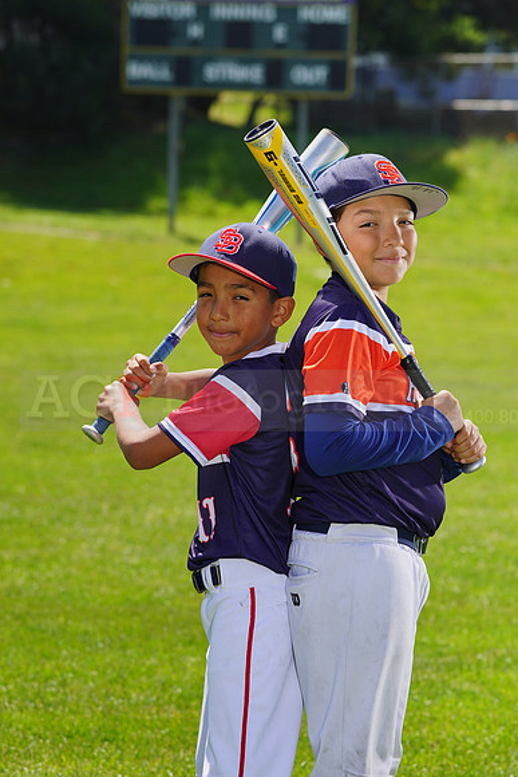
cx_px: 259
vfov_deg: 12.5
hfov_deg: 8.4
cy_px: 388
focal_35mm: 164
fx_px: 3537
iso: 100
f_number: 8
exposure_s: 1/250
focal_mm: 164
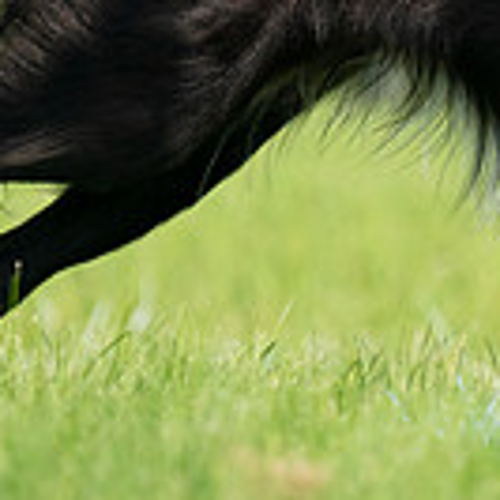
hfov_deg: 0.8
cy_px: -205
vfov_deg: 0.8
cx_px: 722
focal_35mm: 2224
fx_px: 36344
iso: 2000
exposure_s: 1/4000
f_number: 6.3
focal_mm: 600
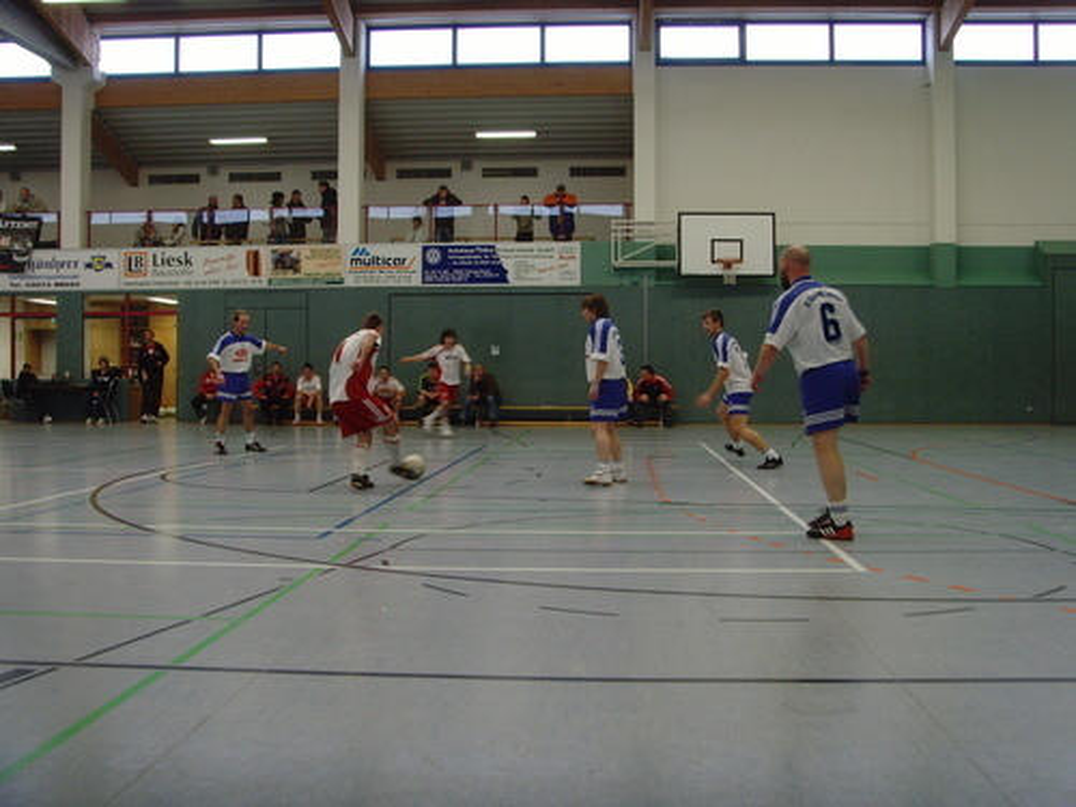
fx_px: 1212
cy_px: 404
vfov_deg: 36.8
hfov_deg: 47.9
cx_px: 538
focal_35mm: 39
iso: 160
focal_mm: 6.6
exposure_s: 1/45
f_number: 3.5
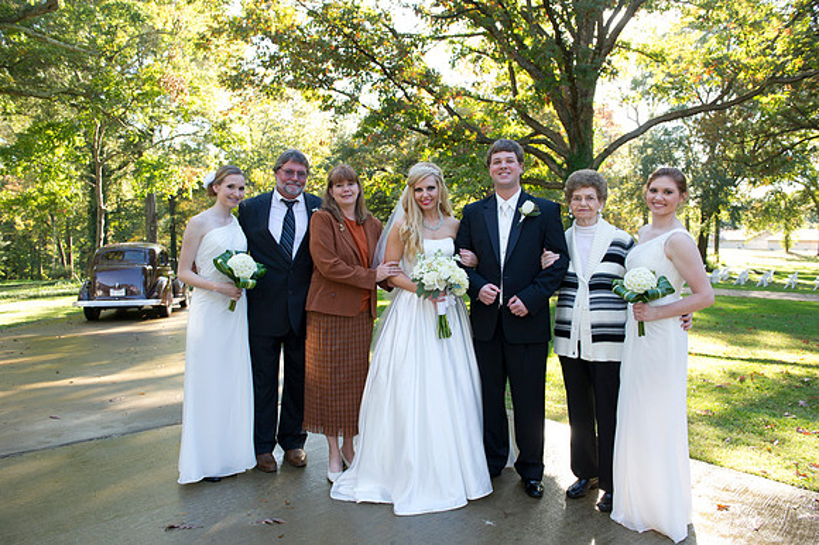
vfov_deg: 47.9
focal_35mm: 27
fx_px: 614
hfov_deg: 67.4
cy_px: 272
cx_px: 410
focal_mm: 27
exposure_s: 1/160
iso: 500
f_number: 5.6
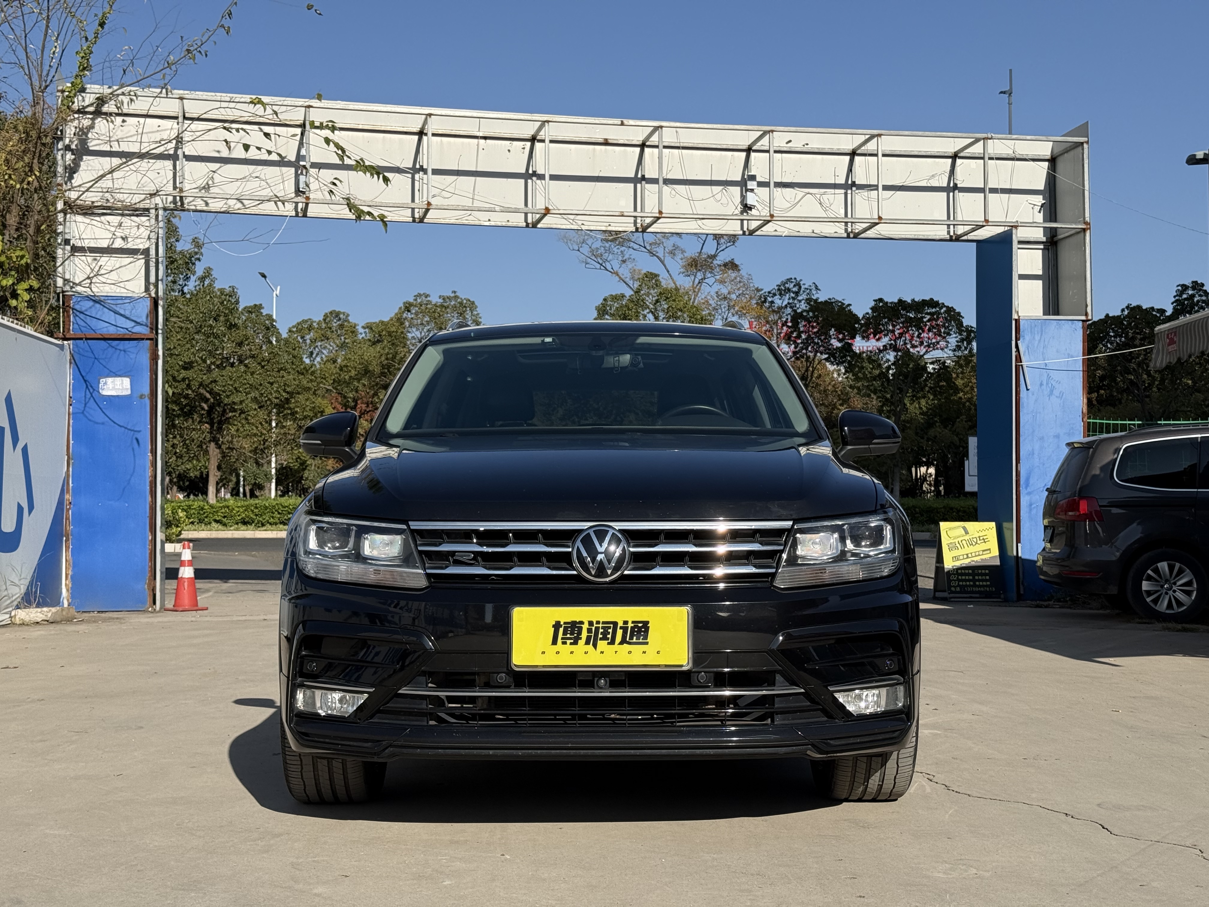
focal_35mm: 48
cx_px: 604
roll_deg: -0.3
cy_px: 454
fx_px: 1676
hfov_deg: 39.7
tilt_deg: +3.5
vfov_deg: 30.3
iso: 64
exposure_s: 1/5587
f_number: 1.78
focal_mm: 6.76
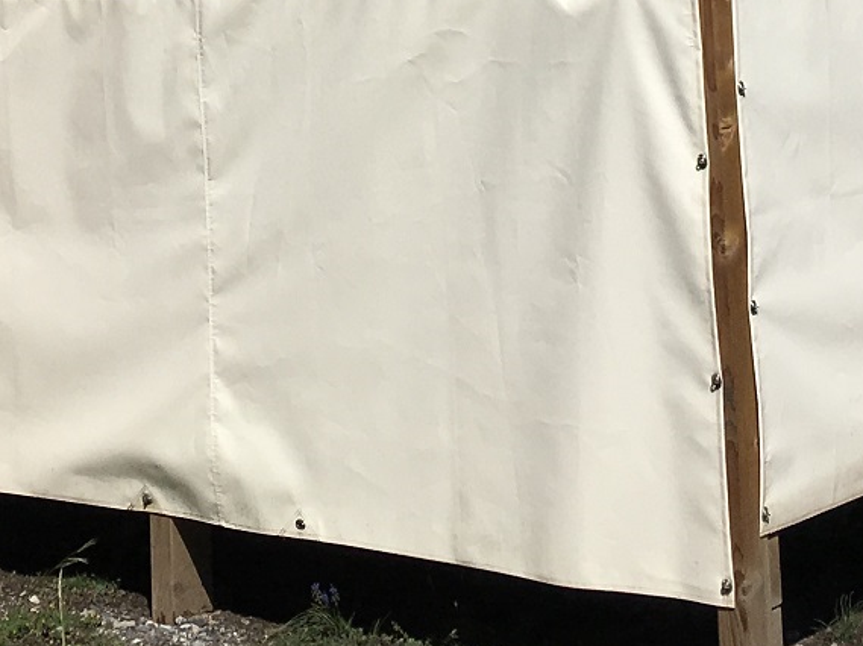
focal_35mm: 102
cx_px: 388
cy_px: -428
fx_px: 2541
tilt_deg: +5.9
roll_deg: +2.3
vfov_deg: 13.4
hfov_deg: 19.3
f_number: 2.2
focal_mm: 4.15
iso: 25
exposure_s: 1/5917
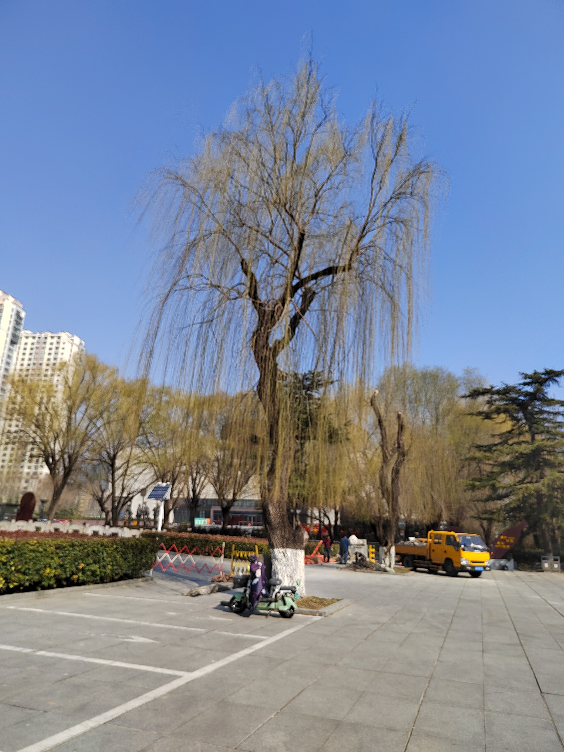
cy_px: 376
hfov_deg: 58.9
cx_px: 282
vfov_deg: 73.9
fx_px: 500
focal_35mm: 23
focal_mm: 5.52
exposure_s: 1/2000
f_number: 1.9
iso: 284
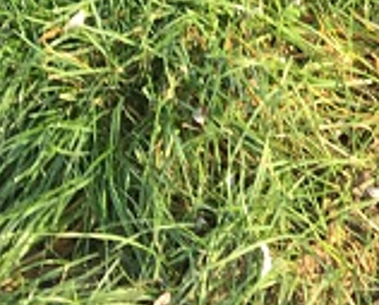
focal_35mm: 183
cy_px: -572
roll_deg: +2.0
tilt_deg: -22.4
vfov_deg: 7.5
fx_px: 2057
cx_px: 909
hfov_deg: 9.4
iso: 25
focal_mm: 4.15
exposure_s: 1/100
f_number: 2.2
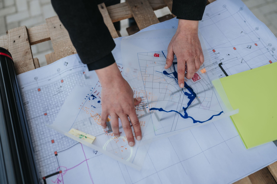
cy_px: 92
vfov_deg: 37.9
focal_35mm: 35
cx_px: 138
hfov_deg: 54.4
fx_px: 269
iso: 64
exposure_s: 1/800
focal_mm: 35
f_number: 1.8
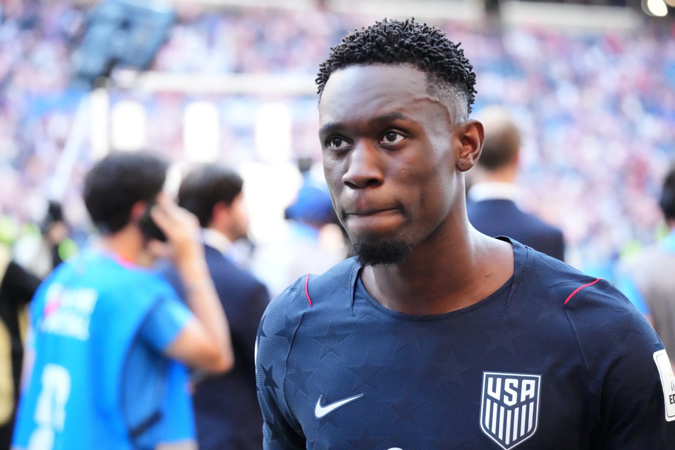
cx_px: 338
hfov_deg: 15.2
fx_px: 2531
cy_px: 225
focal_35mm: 135
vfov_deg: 10.2
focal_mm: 135
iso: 12800
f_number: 4.5
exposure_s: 1/1600
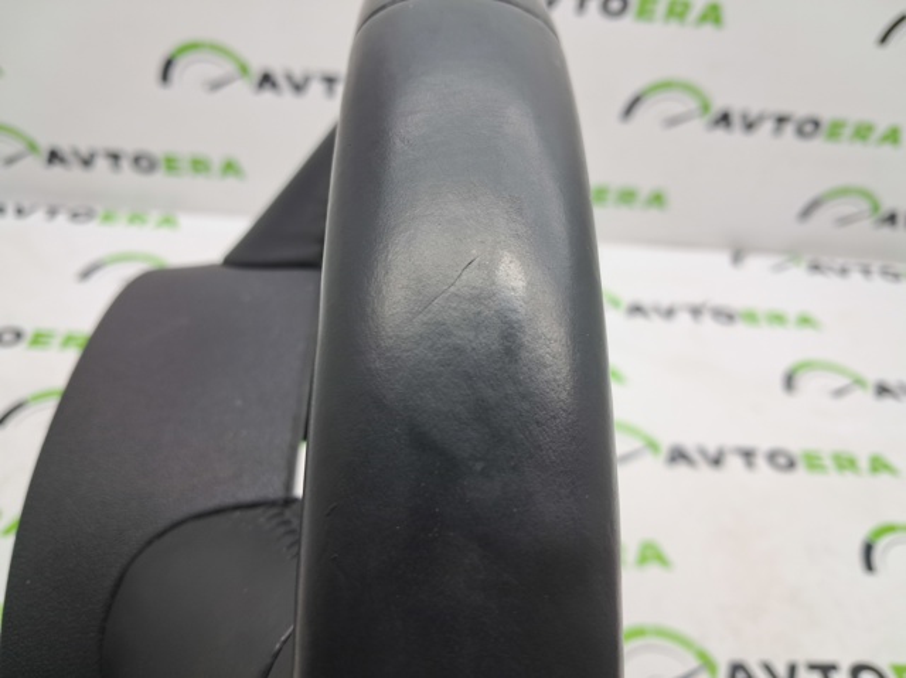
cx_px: 453
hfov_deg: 65.4
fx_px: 706
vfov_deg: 51.3
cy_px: 339
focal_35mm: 27
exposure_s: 1/50
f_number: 1.8
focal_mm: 4
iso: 50
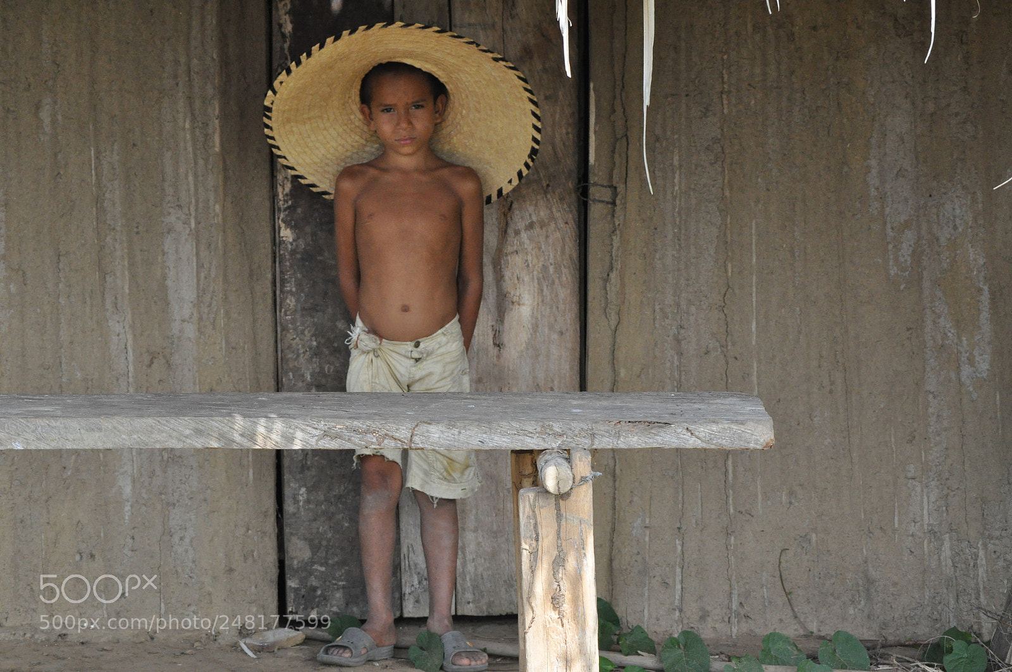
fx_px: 2738
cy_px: 336
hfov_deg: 20.9
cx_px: 506
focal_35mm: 98
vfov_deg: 14.0
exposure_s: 1/1250
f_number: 9
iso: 1600
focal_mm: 65
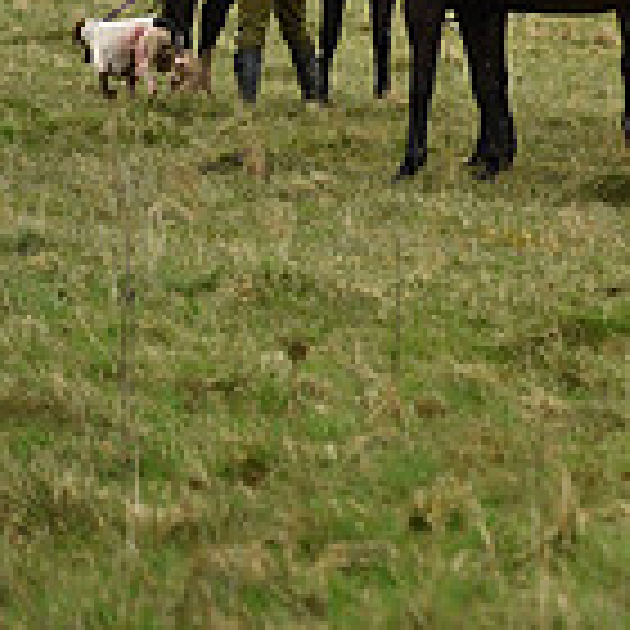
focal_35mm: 359
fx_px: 7392
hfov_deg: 4.8
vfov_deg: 4.9
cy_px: -135
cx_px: 1260
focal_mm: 102
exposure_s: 1/1250
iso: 400
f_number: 4
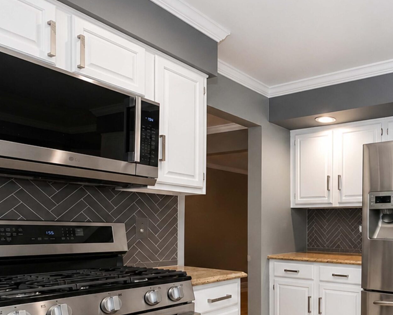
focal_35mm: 29
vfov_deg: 48.2
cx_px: 348
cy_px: 233
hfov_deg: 53.5
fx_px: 337
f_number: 9
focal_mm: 10
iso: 2000
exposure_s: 1/60
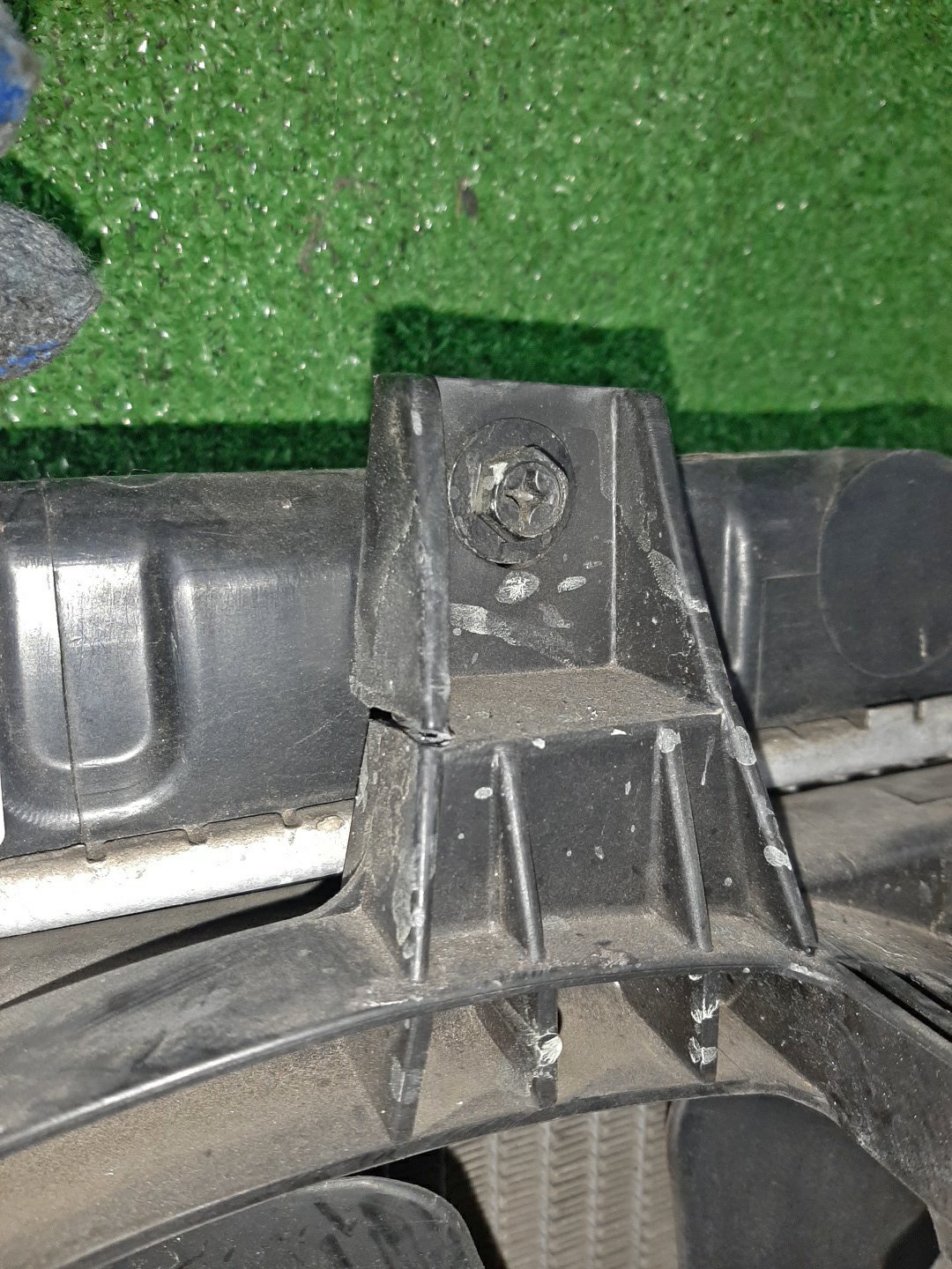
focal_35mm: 26
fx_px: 953
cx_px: 476
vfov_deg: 67.3
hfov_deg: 53.1
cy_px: 634
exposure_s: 1/50
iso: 125
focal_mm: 3.93
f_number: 1.7
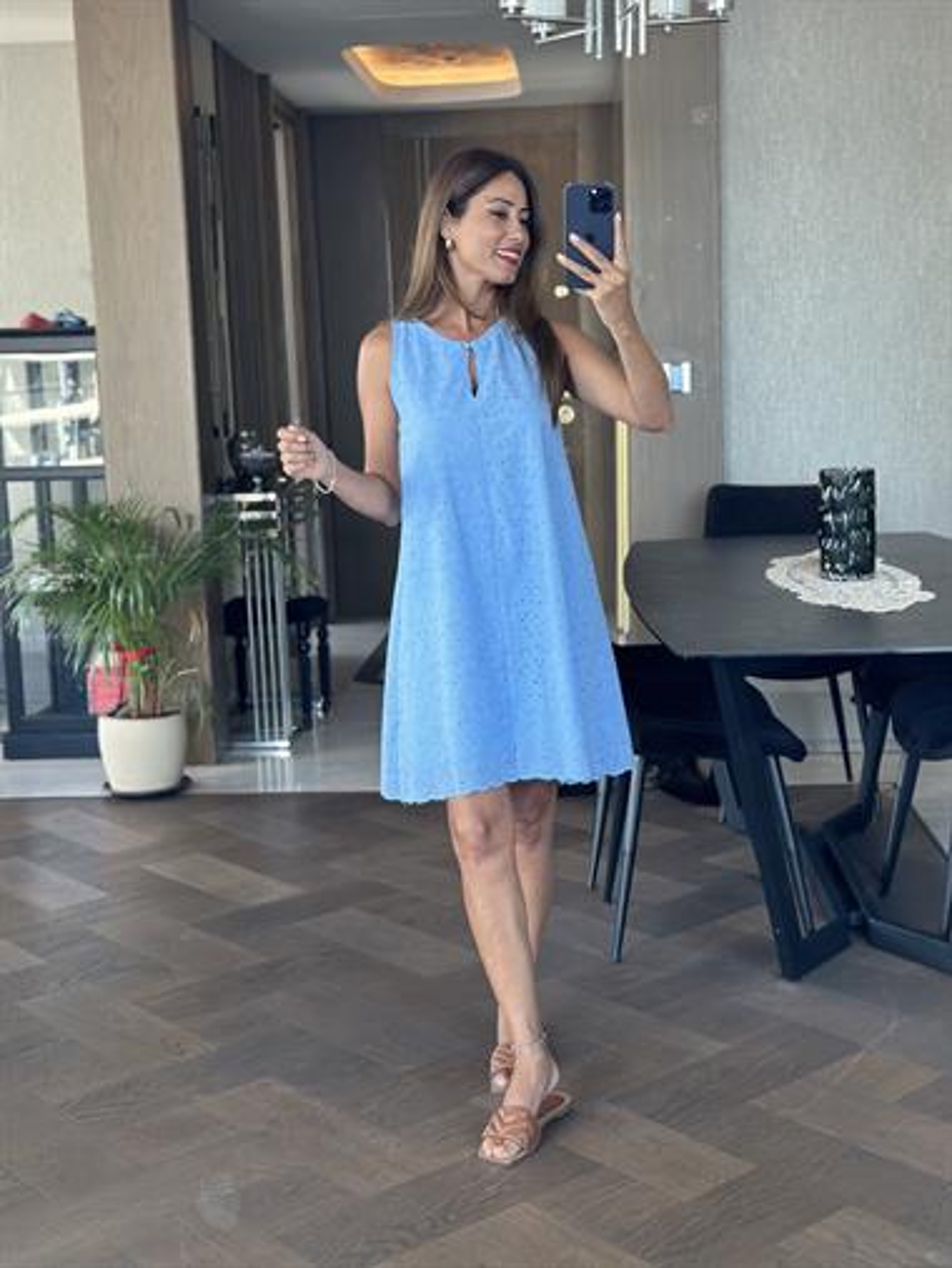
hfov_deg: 30.3
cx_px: 476
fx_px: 1759
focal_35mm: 48
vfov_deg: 39.6
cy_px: 634
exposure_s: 1/71
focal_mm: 6.86
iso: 125
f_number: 1.78
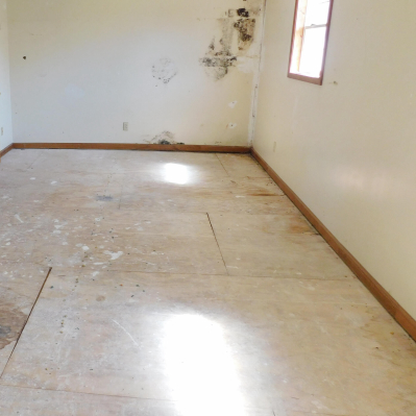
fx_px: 462
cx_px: 69
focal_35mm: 34
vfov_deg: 48.2
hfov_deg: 45.4
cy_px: 168
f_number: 3
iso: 125
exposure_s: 1/40
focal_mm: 4
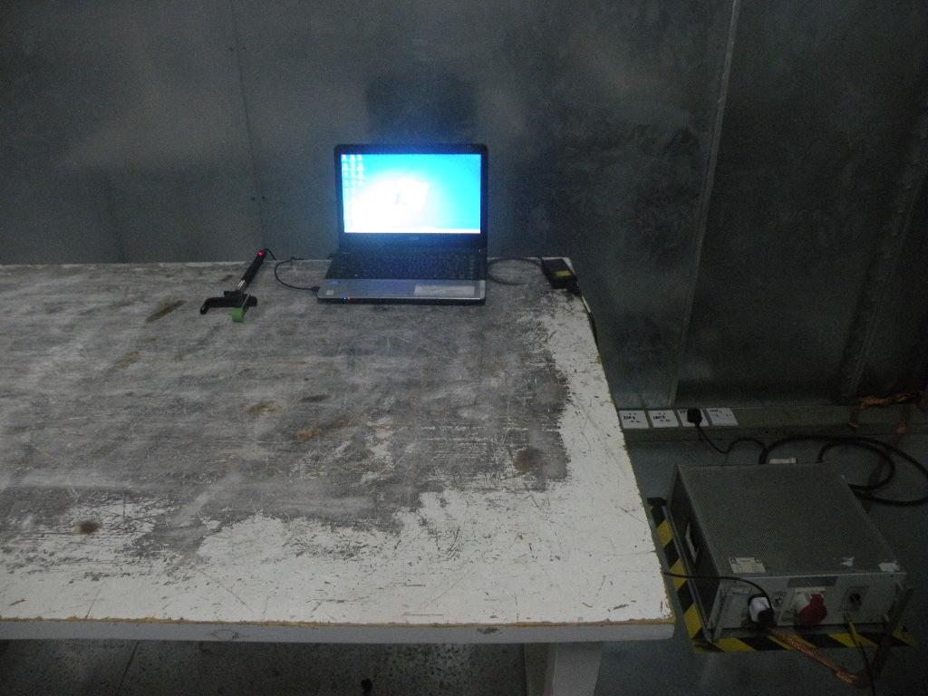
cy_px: 348
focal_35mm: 27
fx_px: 724
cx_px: 464
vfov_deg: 51.4
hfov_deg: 65.3
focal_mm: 4.7
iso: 400
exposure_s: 1/31.4
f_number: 2.8
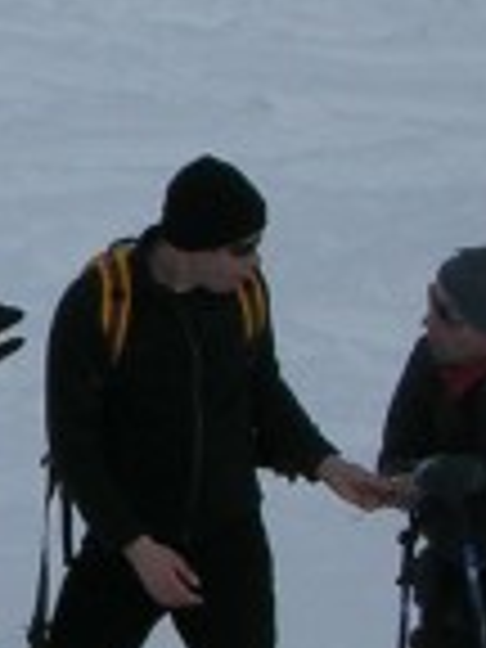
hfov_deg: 5.8
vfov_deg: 8.0
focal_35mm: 249
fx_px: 4661
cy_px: 392
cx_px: -436
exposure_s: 1/308
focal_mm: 8.9
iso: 50
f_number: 7.1
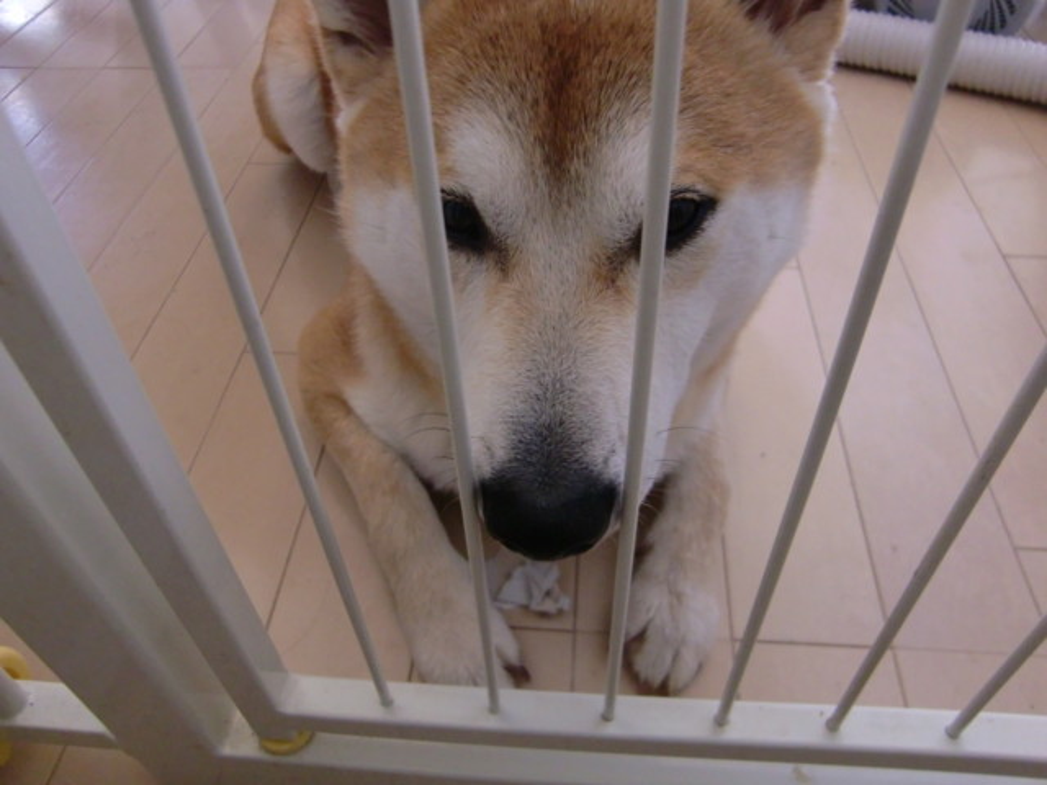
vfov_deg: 49.7
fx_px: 847
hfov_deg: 63.4
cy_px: 392
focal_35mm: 28
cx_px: 524
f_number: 2.6
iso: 400
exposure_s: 1/50
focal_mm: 4.9
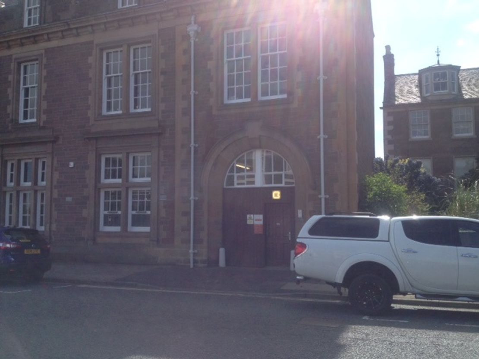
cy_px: 180
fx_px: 484
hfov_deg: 52.6
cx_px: 240
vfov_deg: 40.7
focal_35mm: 35
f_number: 2.4
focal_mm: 4.28
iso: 50
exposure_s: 1/1416
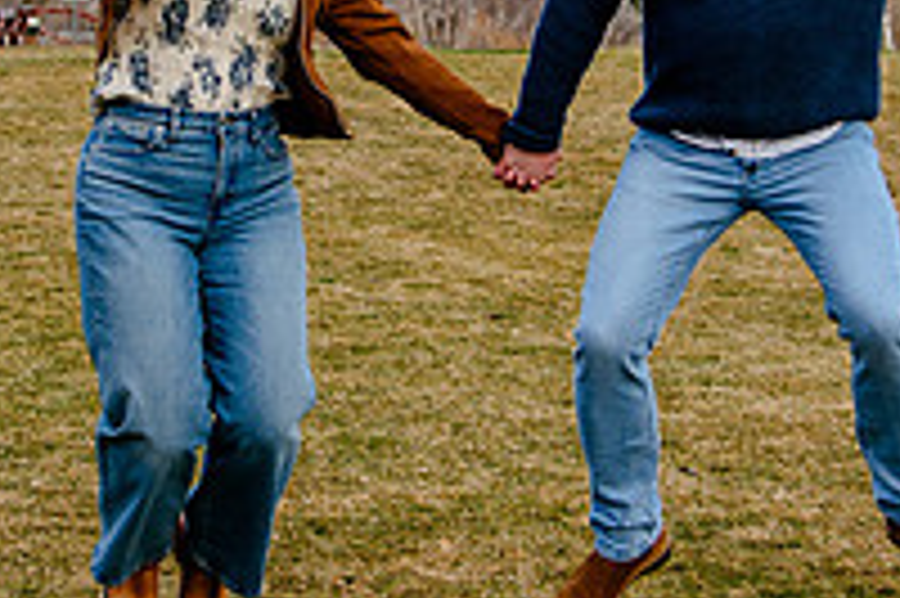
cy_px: -76
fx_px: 3497
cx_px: 284
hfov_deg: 14.6
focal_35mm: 140
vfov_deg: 9.7
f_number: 4.5
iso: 400
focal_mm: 38
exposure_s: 1/320
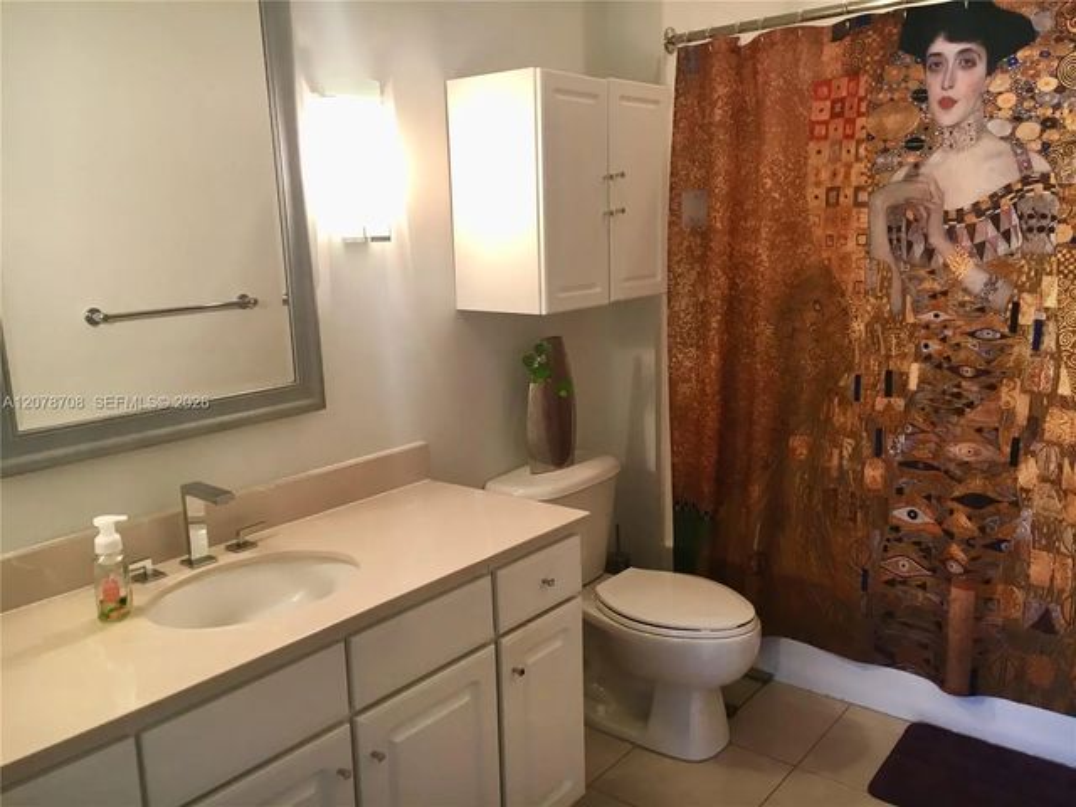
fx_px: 901
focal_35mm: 29
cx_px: 538
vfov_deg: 48.2
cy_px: 404
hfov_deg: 61.7
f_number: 2.2
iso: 64
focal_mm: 4.15
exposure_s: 1/30
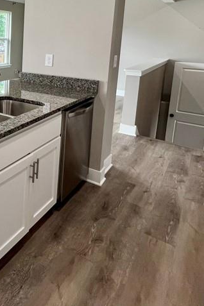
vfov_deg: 60.3
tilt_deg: -9.1
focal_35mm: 29
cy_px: 78
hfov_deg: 36.9
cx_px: -27
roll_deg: -1.0
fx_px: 246
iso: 125
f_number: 1.8
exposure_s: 1/120
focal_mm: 1.57
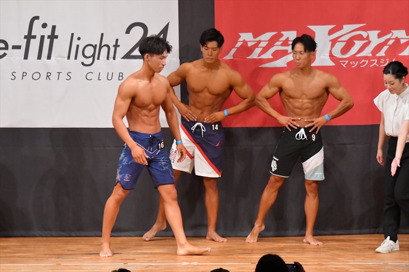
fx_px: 3066
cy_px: 136
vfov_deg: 5.1
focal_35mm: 270
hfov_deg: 7.6
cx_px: 204
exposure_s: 1/400
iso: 10000
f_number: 5.6
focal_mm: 180
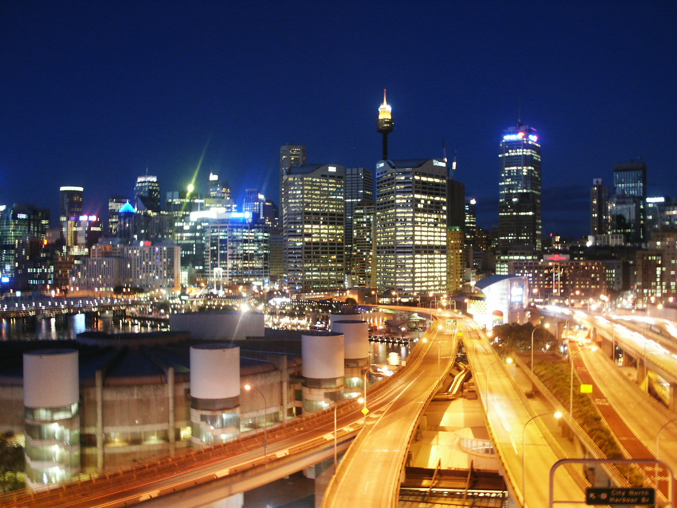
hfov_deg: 52.6
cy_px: 254
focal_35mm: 35
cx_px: 338
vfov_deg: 40.7
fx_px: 685
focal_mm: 7.18
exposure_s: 1.5
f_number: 3
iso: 200
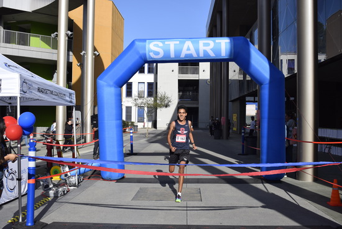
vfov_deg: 35.6
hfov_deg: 51.2
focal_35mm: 38
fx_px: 357
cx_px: 171
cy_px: 114
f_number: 7.1
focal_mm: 25
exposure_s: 1/2000
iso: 400
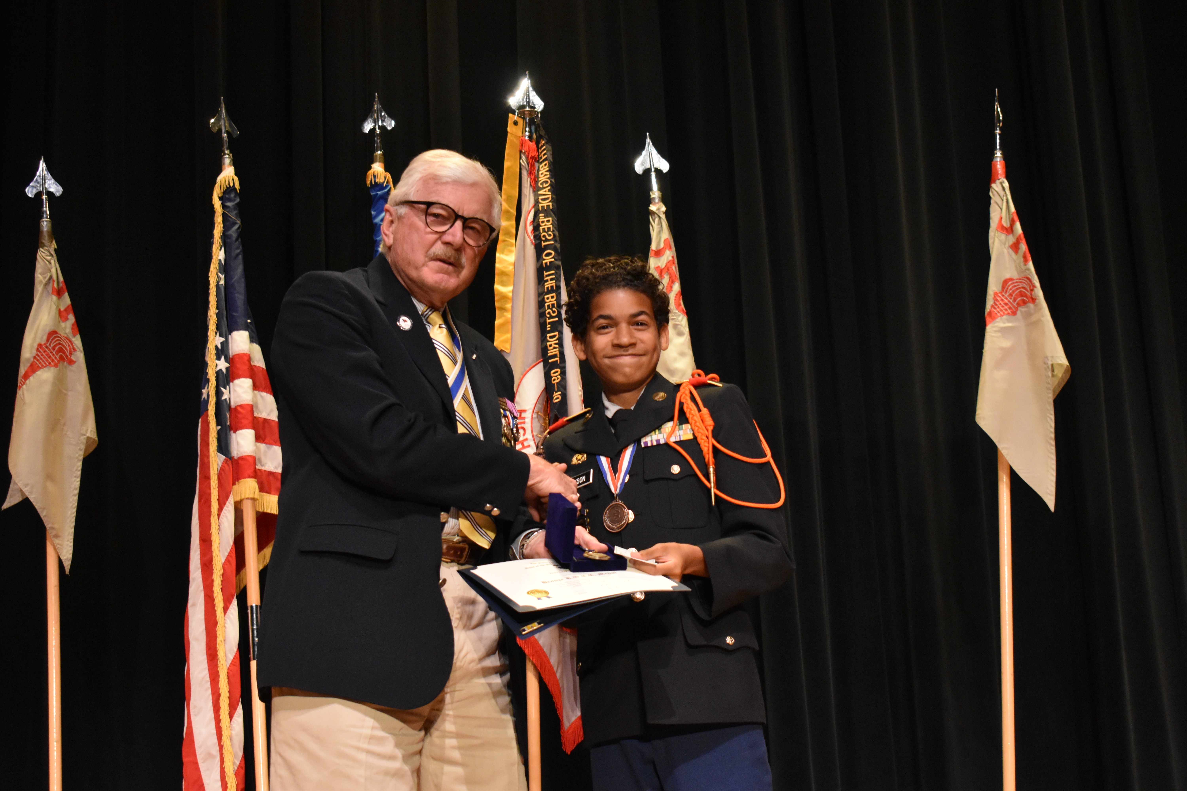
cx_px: 594
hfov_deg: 35.1
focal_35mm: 57
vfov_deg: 23.8
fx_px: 1879
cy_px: 396
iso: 3200
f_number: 4.8
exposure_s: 1/100
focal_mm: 38
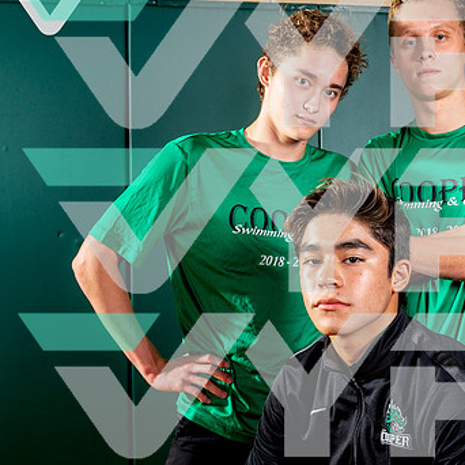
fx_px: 821
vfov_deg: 31.6
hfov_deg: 30.9
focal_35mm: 54
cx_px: 368
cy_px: 221
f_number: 8
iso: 125
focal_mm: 36
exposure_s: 1/125
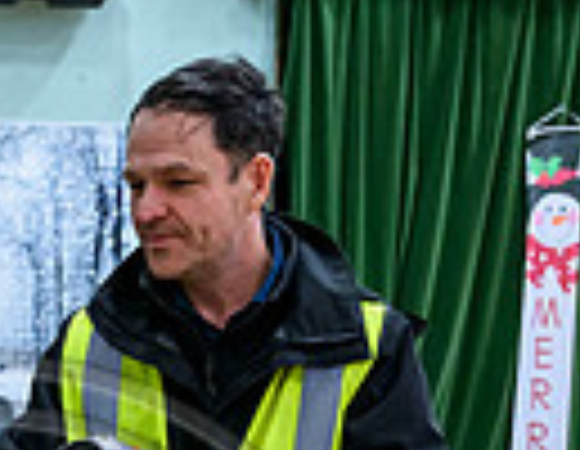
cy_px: 810
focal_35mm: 132
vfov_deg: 10.7
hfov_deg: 14.4
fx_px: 2239
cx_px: -72
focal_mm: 26.5
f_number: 4
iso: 3200
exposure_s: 1/160
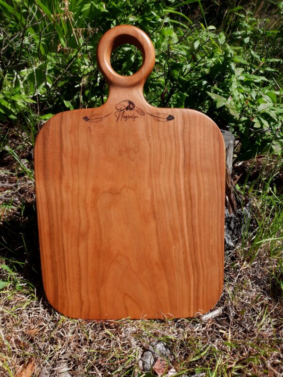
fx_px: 273
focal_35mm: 25
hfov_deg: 54.9
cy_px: 188
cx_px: 142
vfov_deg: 69.4
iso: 40
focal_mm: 4.6
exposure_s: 1/885
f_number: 2
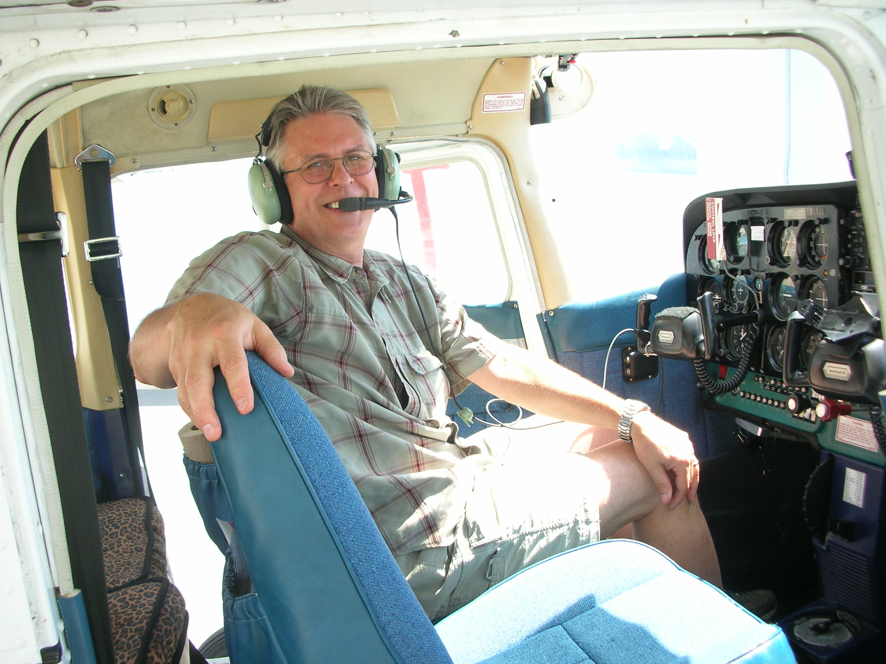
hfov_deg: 52.6
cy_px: 332
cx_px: 443
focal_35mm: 35
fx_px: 896
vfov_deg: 40.7
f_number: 3
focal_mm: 5.8
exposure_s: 1/73.1
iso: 50
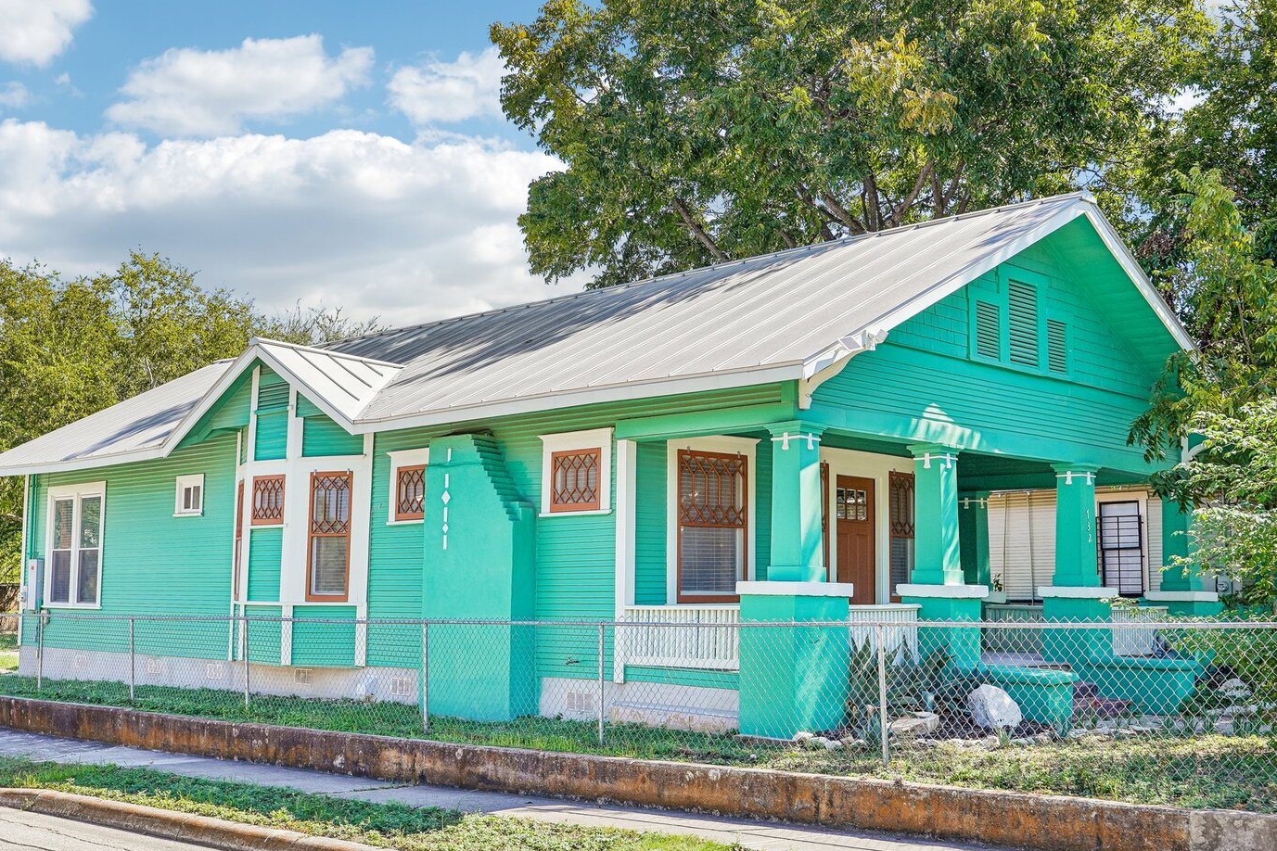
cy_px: 472
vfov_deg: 32.9
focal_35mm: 41
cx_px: 636
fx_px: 1440
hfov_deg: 47.8
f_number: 8
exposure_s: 1/160
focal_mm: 34.5
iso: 100
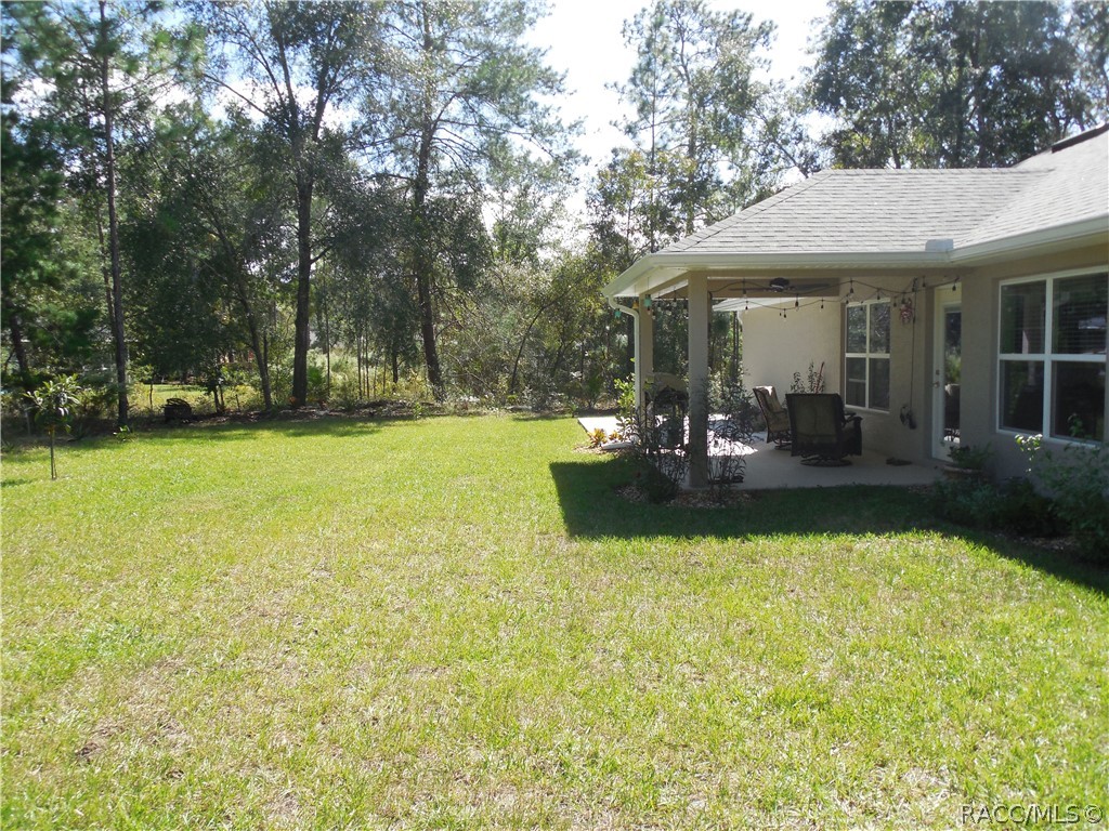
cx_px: 554
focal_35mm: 28
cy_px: 416
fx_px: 897
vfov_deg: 49.7
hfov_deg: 63.4
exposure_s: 1/400
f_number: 3.5
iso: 125
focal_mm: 5
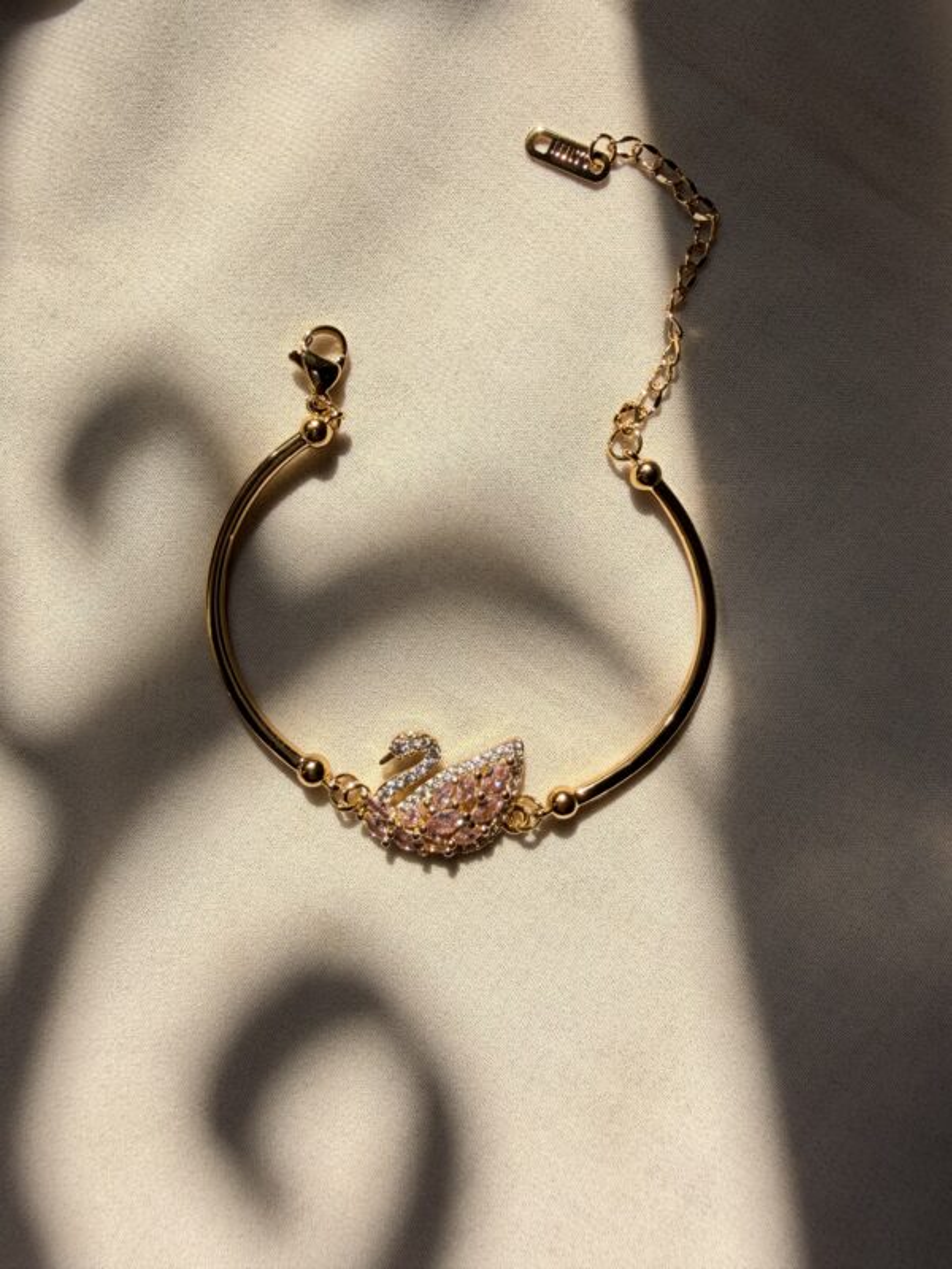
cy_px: 634
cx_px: 476
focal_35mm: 26
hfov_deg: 53.1
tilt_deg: -86.7
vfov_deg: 67.3
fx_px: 953
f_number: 2.2
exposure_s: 1/715
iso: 40
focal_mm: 2.22
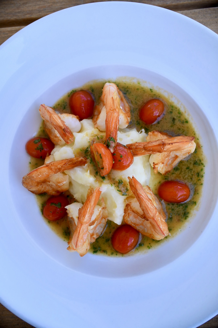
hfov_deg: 33.4
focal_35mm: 40
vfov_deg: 48.5
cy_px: 164
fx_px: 363
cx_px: 109
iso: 400
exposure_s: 1/250
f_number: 11
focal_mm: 40
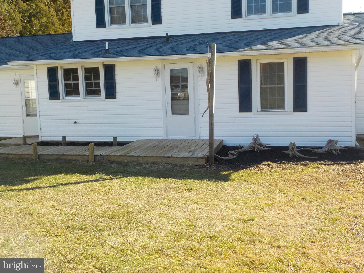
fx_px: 400
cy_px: 136
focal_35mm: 38
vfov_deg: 37.7
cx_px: 182
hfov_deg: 49.0
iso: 125
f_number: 3.7
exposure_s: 1/400
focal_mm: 5.2
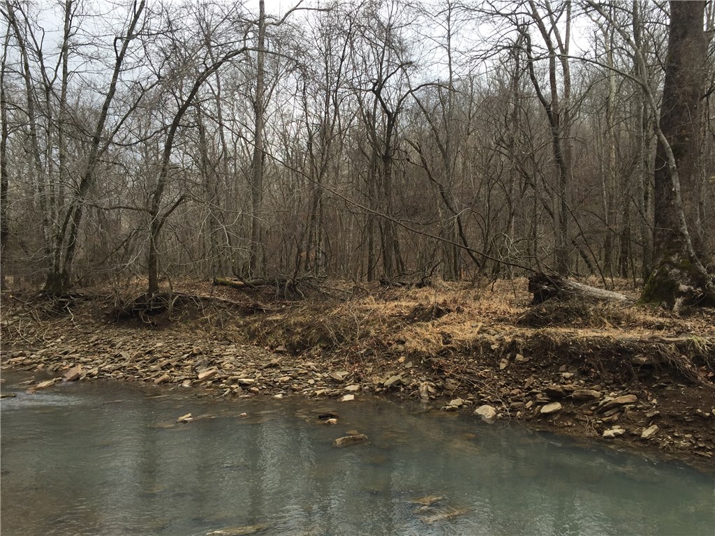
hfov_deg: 61.7
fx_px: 599
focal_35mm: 29
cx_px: 358
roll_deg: -0.8
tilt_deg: +0.8
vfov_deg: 48.2
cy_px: 268
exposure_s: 1/659
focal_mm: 4.15
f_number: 2.2
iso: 32
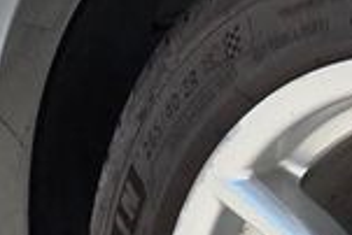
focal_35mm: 304
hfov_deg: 6.7
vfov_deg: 4.5
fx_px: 2975
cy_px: 440
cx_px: 518
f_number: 2.4
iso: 400
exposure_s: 1/120
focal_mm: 7.9
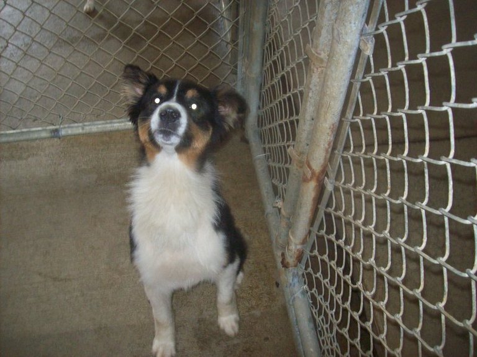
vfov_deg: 39.6
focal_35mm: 36
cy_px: 178
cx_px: 238
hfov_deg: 51.4
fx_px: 496
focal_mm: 6
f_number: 2.7
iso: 200
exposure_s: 1/64
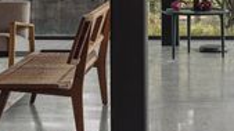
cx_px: 118
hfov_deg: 15.8
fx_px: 844
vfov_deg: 8.8
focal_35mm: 136
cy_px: -21
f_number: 10
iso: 100
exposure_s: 1/13
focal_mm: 50
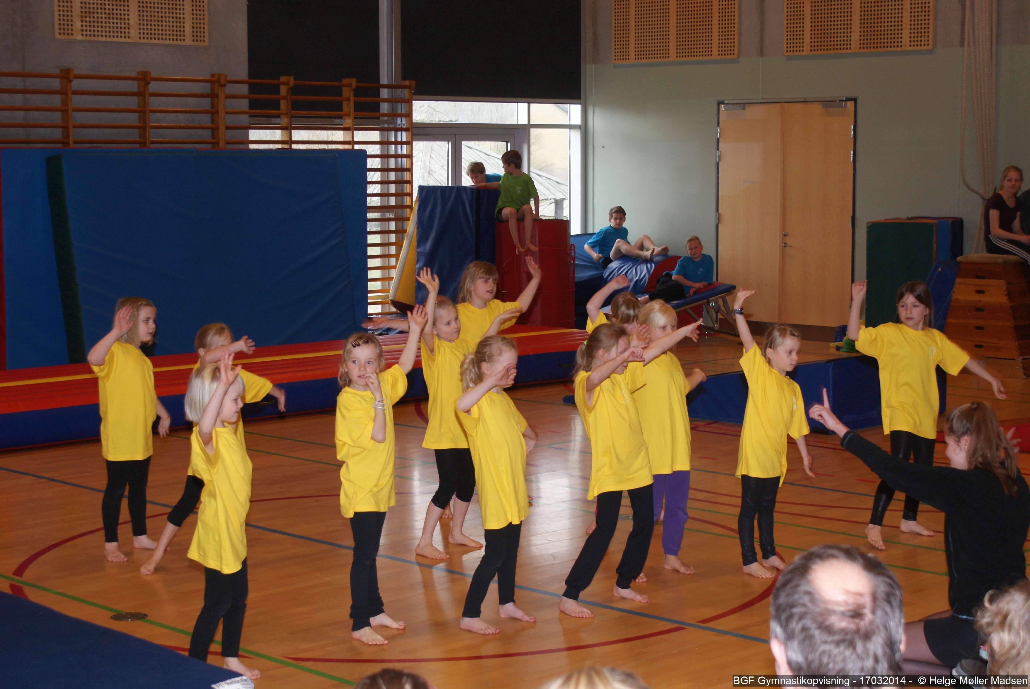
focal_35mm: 60
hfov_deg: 33.4
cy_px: 344
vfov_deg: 22.7
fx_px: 1719
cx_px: 515
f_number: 5.6
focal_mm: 40
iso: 400
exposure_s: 1/60
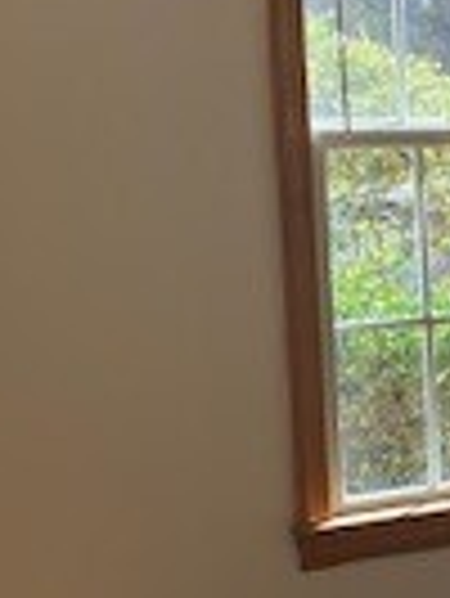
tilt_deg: -15.2
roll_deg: -0.6
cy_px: 652
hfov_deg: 10.6
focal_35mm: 125
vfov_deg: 15.4
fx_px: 2163
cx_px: 968
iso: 32
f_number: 1.8
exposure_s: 1/225
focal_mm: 4.25
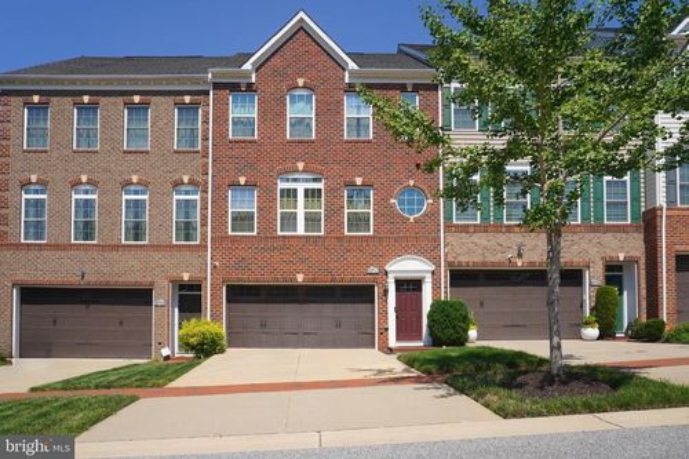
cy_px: 230
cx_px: 344
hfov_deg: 73.8
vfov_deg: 53.1
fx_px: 459
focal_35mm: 24
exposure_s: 1/400
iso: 100
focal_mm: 16
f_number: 7.1
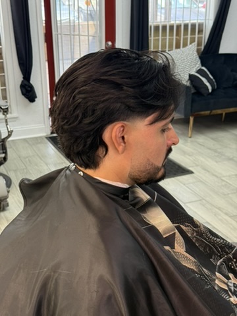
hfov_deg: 30.3
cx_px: 118
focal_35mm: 48
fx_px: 438
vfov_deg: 39.7
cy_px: 158
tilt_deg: -21.2
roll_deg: +0.3
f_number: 1.78
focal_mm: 6.76
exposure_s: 1/60
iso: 100
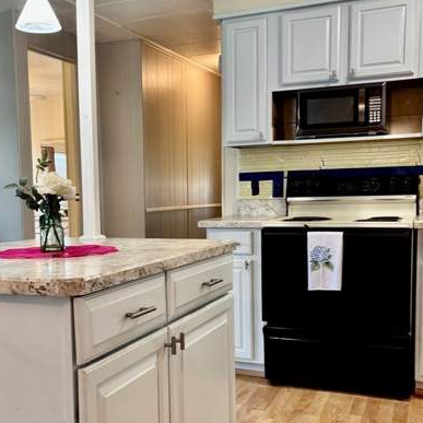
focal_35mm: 38
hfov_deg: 43.6
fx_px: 525
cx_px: 163
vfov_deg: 43.7
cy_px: 246
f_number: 1.6
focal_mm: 5.96
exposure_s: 1/60
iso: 80
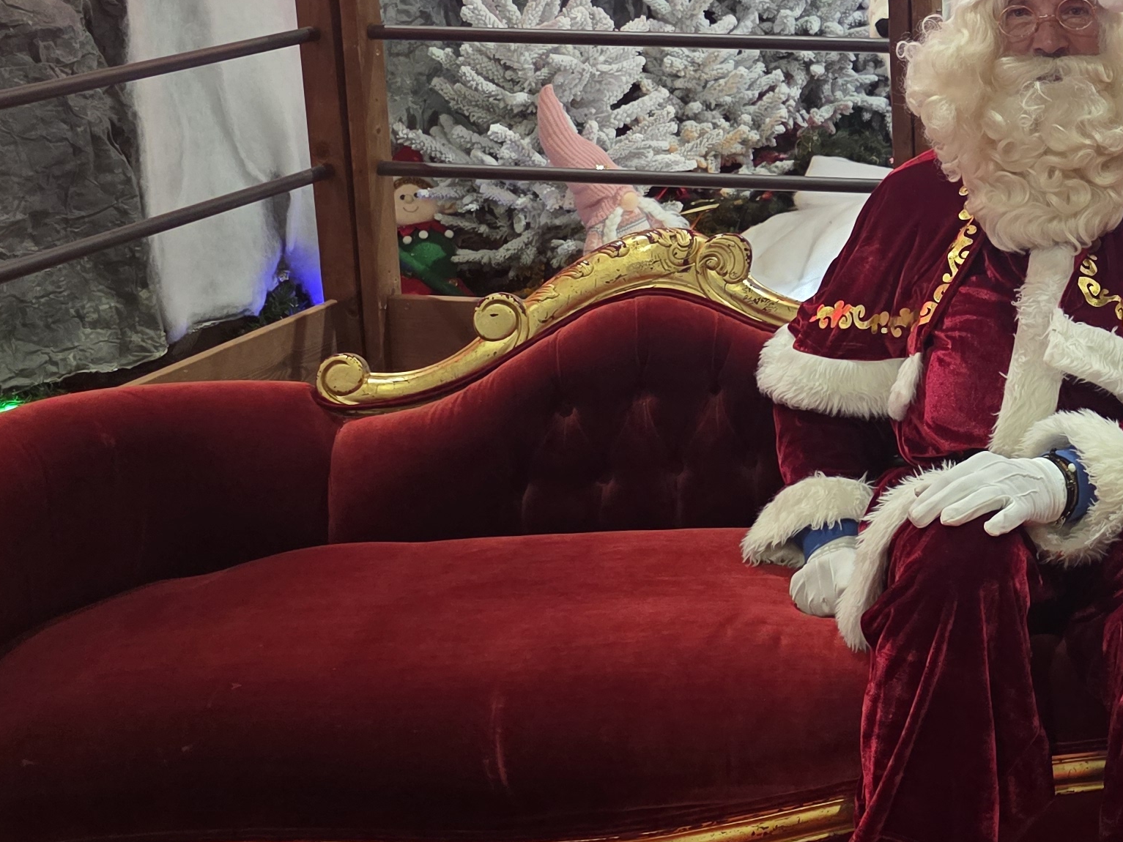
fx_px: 1947
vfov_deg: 23.8
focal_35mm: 60
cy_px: 105
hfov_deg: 29.2
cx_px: 1223
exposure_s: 1/100
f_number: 1.7
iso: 500
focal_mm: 6.3
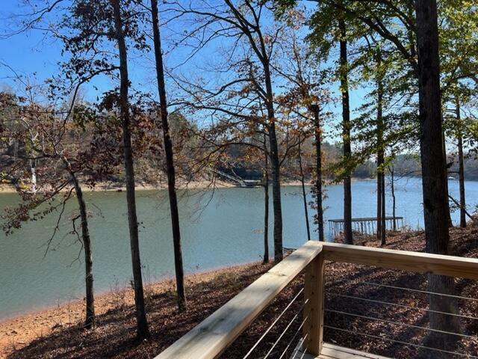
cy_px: 180
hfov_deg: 67.3
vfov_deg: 53.1
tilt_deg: -1.3
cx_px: 239
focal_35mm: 26
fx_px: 359
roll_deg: -1.2
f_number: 1.5
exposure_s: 1/2457
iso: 50
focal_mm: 5.7
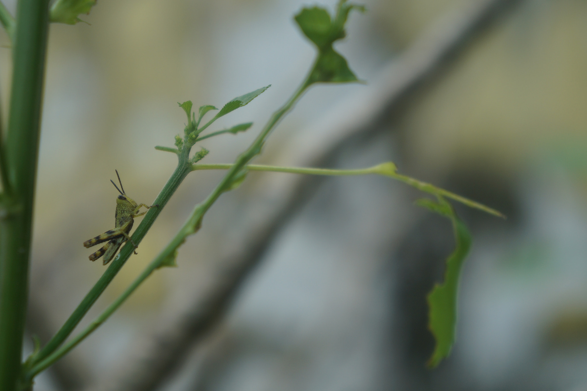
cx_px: 294
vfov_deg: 17.1
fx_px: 1296
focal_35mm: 80
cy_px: 196
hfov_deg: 25.5
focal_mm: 53
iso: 200
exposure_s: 1/160
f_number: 5
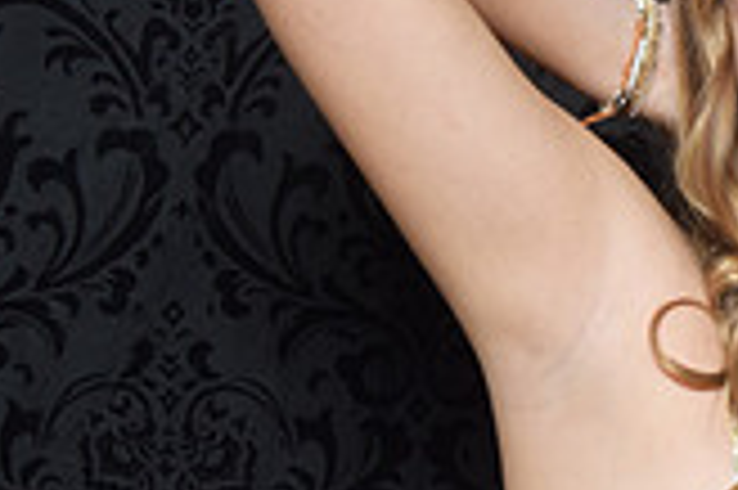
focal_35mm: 138
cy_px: 335
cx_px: 878
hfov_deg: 14.4
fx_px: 2826
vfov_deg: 9.9
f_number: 20
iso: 500
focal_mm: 26
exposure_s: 1/60
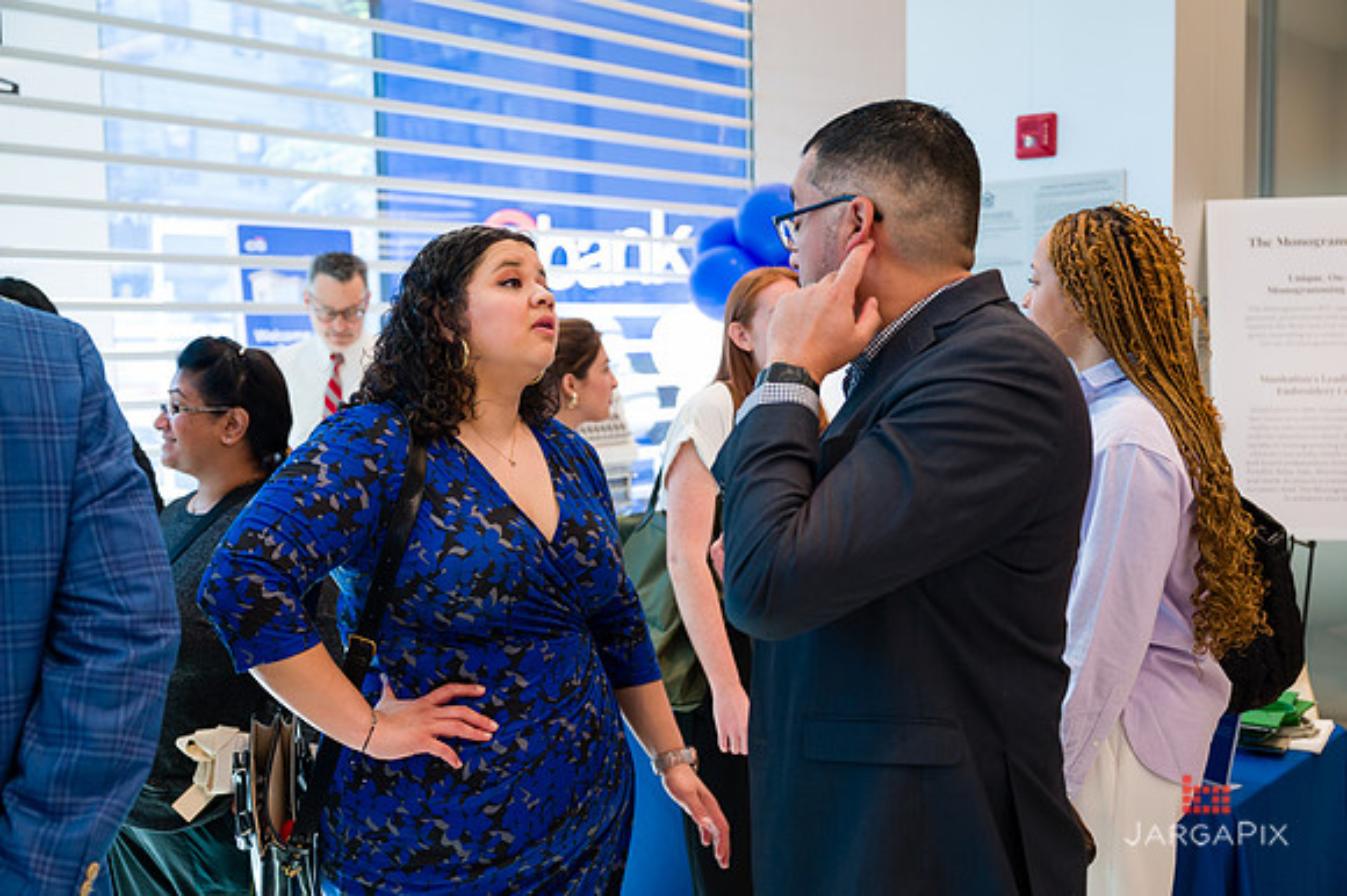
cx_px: 674
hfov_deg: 51.5
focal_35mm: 37
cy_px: 448
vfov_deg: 35.6
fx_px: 1398
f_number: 3.2
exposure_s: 1/200
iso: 500
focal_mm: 37
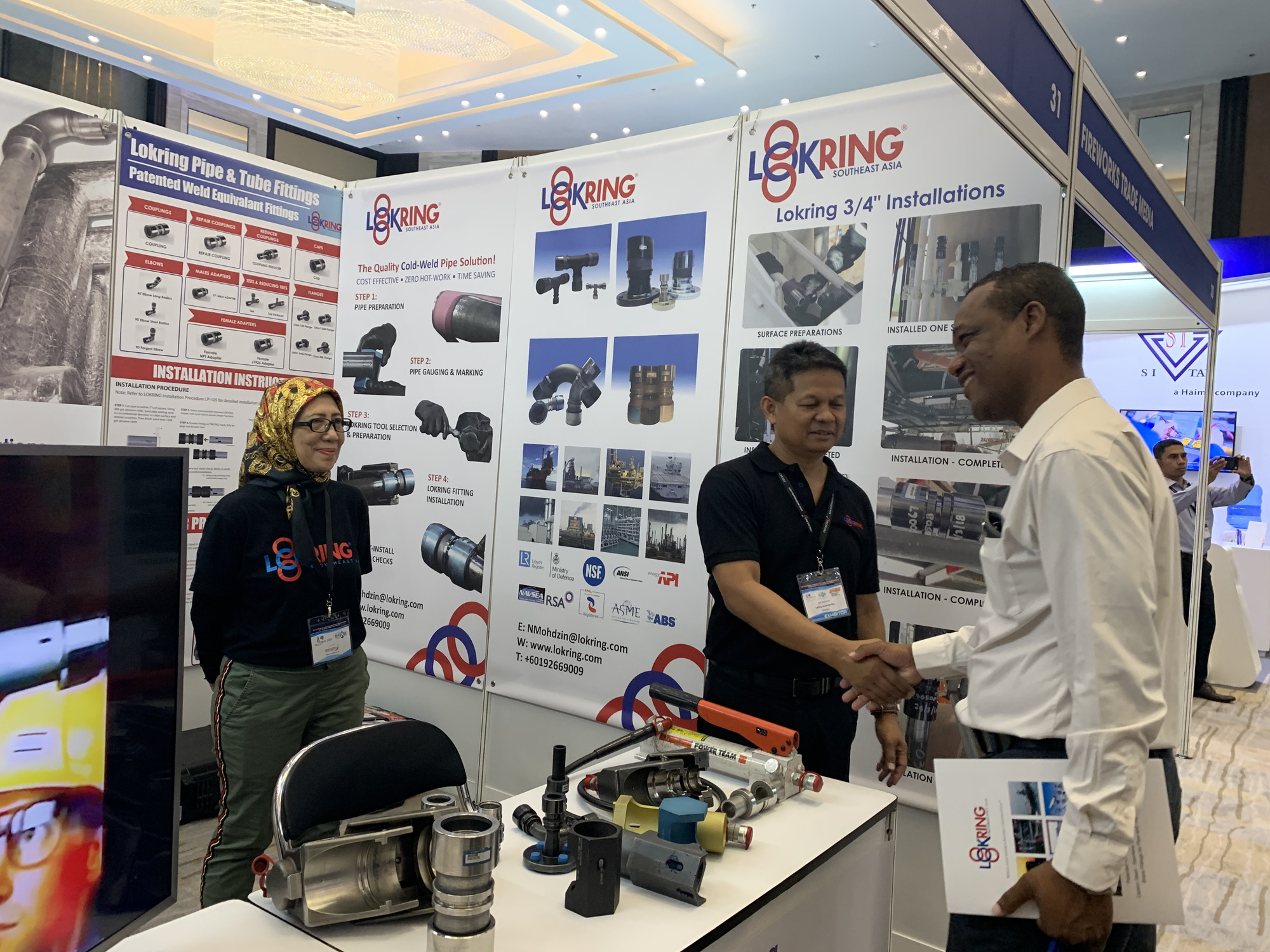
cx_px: 635
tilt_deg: -1.2
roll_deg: -2.4
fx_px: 954
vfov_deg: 53.1
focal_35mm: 26
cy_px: 476
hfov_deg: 67.3
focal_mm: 4.25
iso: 100
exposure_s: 1/50
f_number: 1.8
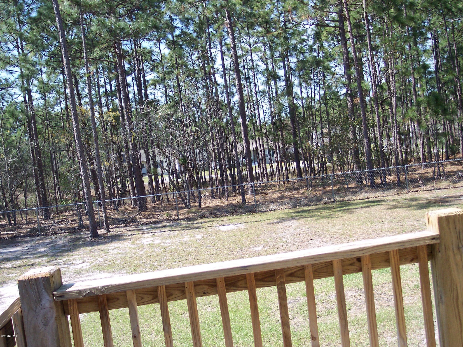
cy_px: 174
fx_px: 508
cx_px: 232
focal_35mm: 38
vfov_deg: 37.7
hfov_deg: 49.0
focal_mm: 8
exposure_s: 1/700
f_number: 2.8
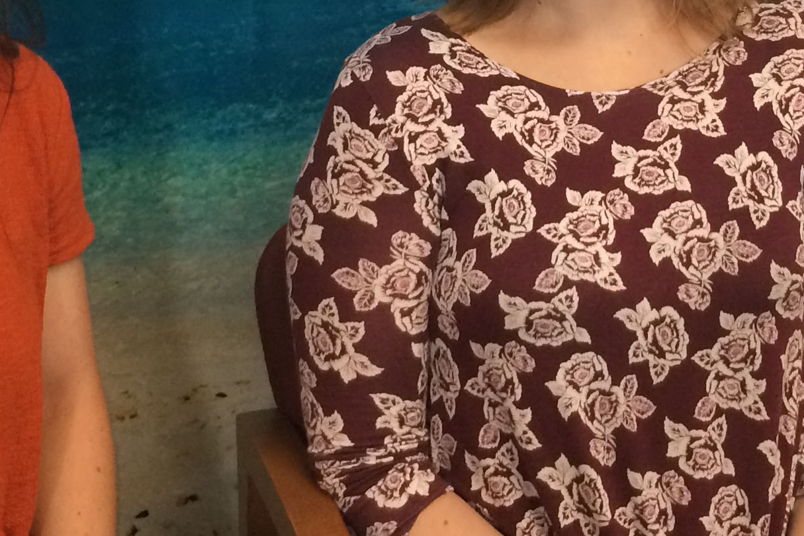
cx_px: 516
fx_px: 1809
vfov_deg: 16.4
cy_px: -49
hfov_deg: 25.0
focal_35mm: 81
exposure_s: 1/30
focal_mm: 4.15
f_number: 2.2
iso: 160
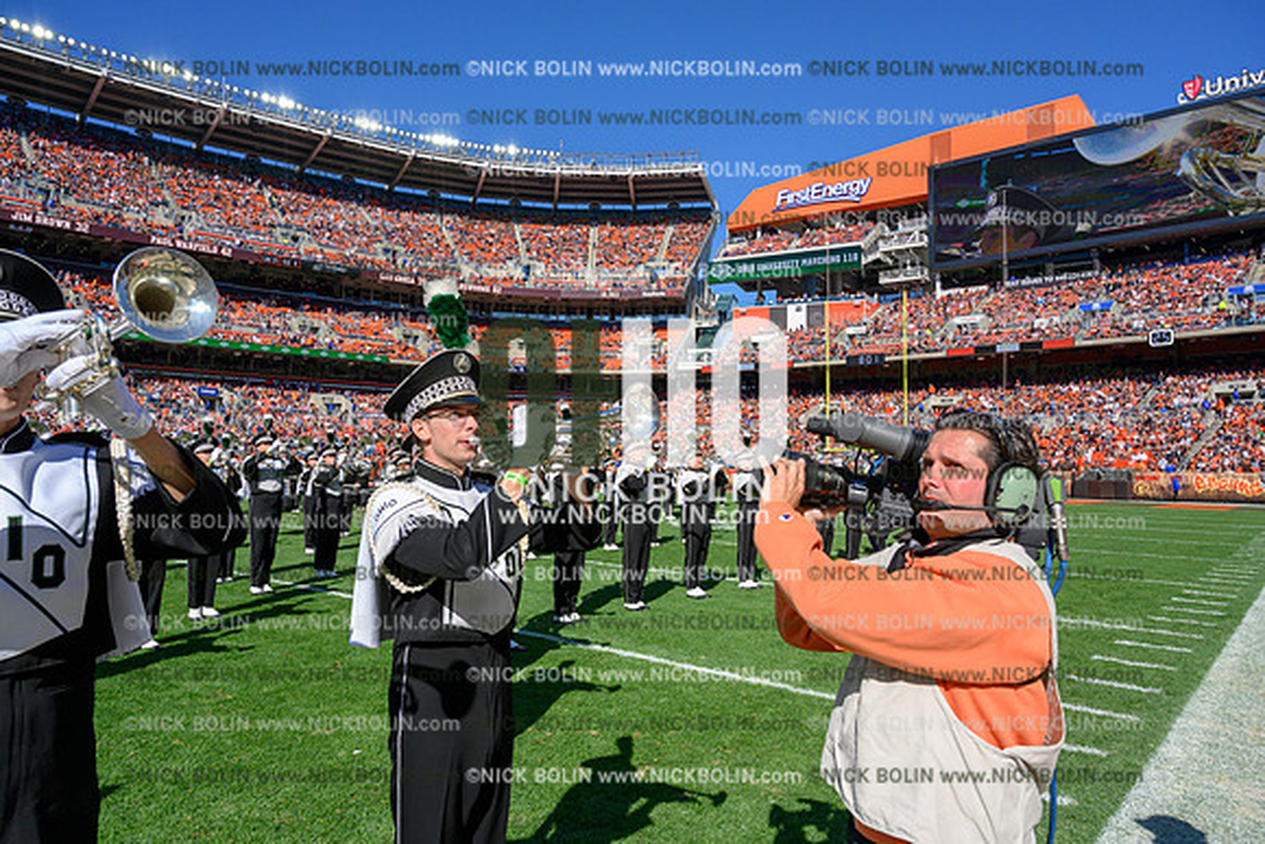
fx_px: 843
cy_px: 422
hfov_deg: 73.7
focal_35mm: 24
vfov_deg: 53.2
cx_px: 632
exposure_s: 1/2500
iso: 1000
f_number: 8
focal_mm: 24
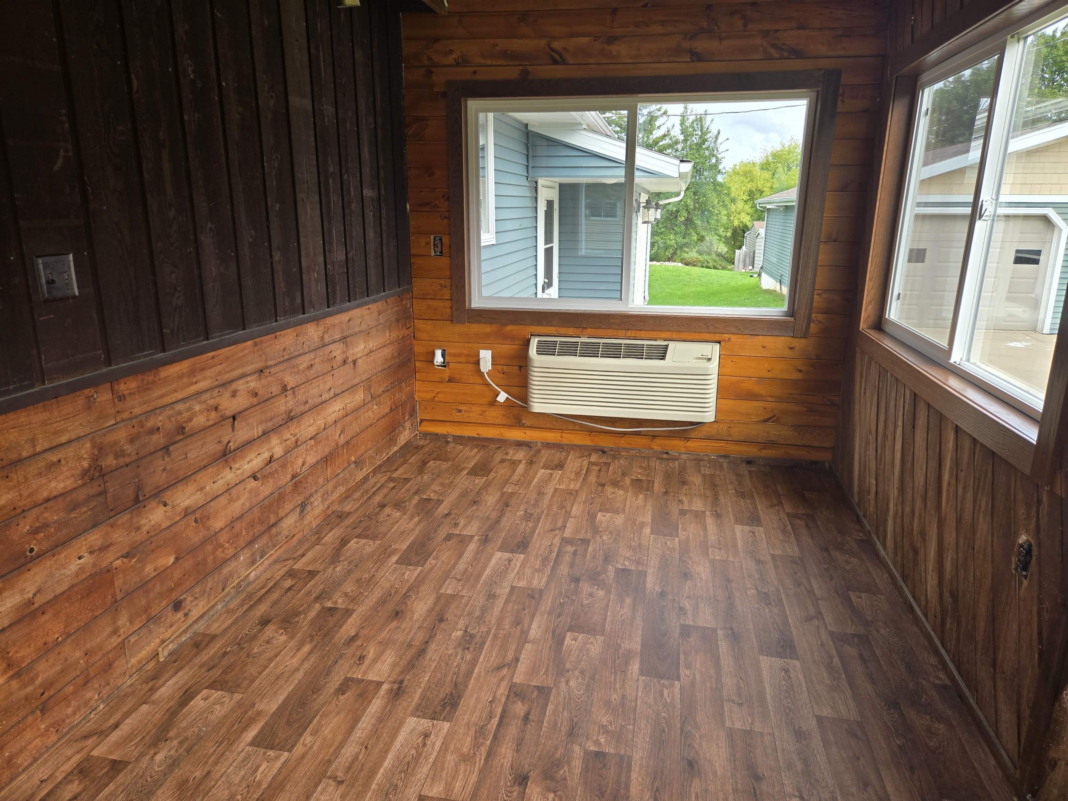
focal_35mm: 23
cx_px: 534
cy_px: 400
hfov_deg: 73.9
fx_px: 710
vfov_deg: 58.9
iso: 25
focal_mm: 5.4
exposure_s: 1/266
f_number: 1.8
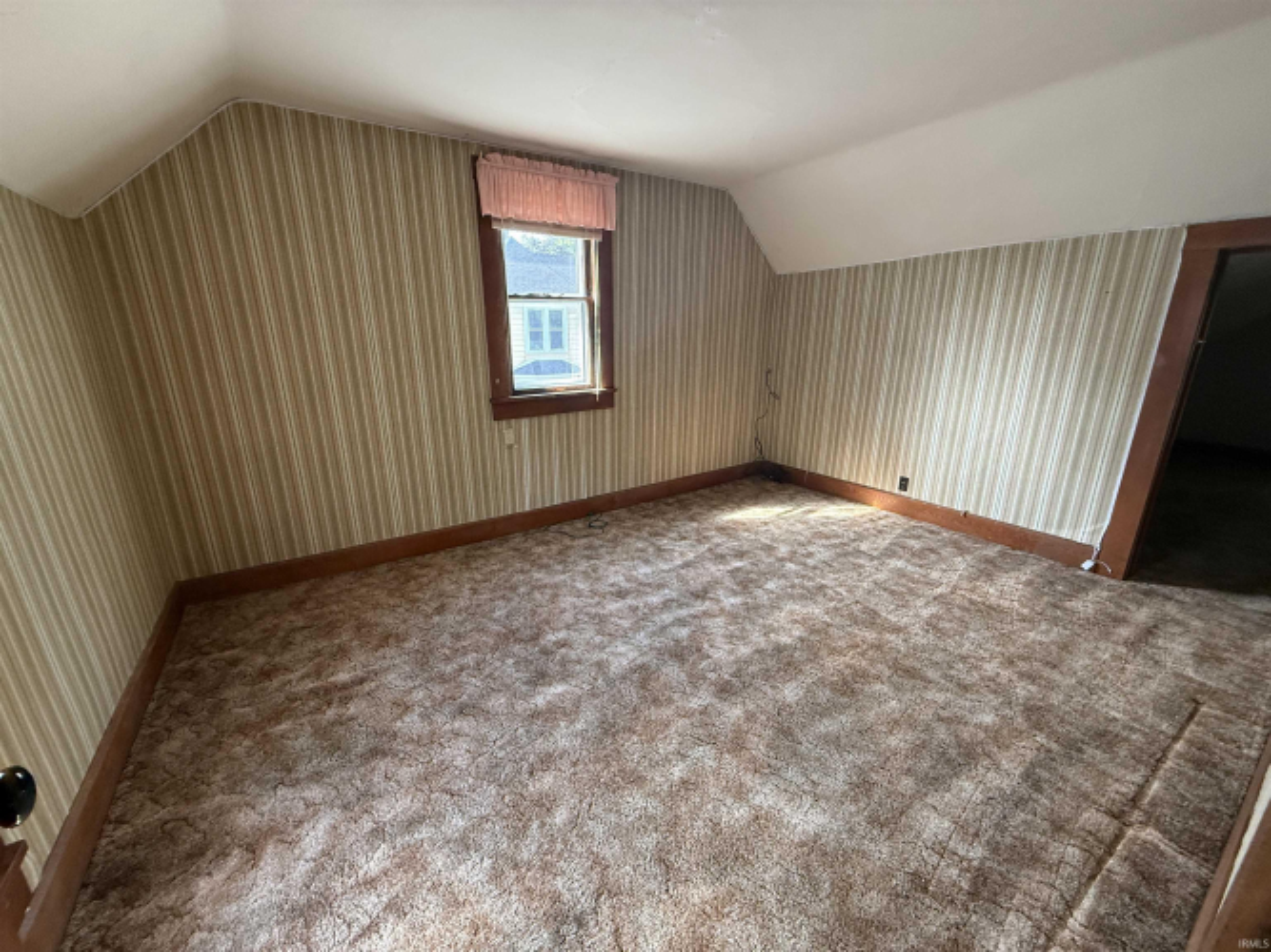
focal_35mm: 14
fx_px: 514
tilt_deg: -16.5
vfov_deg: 85.7
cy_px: 476
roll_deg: +1.0
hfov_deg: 102.1
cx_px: 636
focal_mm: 2.22
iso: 320
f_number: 2.2
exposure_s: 1/99
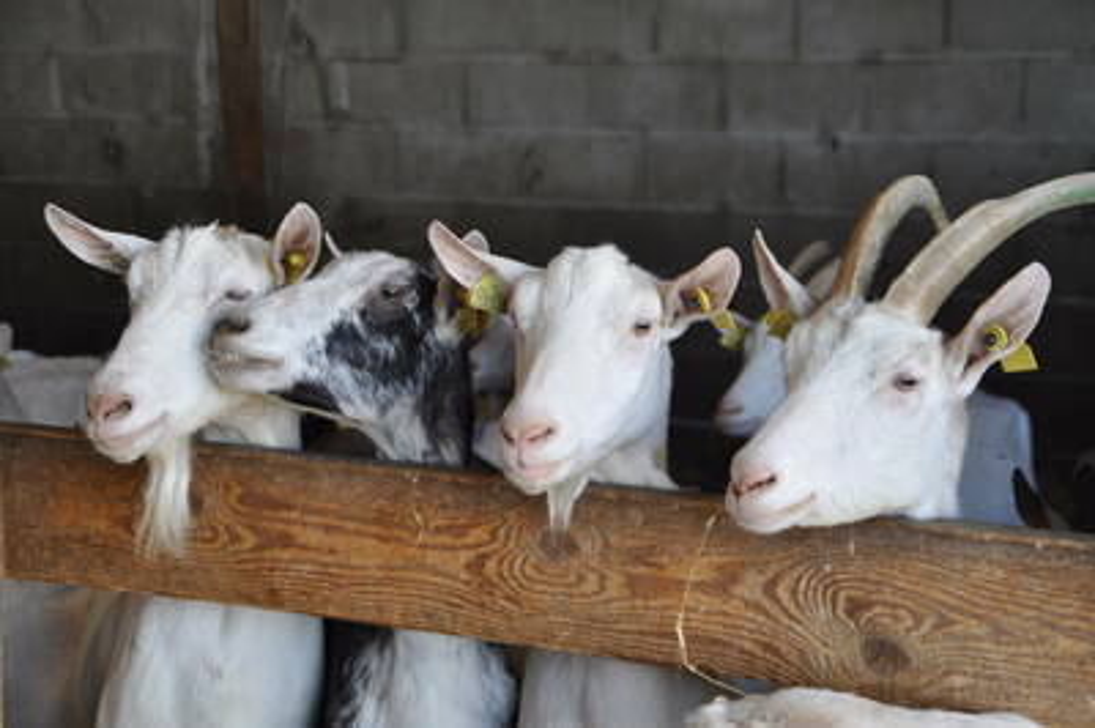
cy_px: 364
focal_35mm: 63
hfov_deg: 31.9
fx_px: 1915
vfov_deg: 21.5
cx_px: 548
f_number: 5.6
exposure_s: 1/125
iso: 400
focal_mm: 42
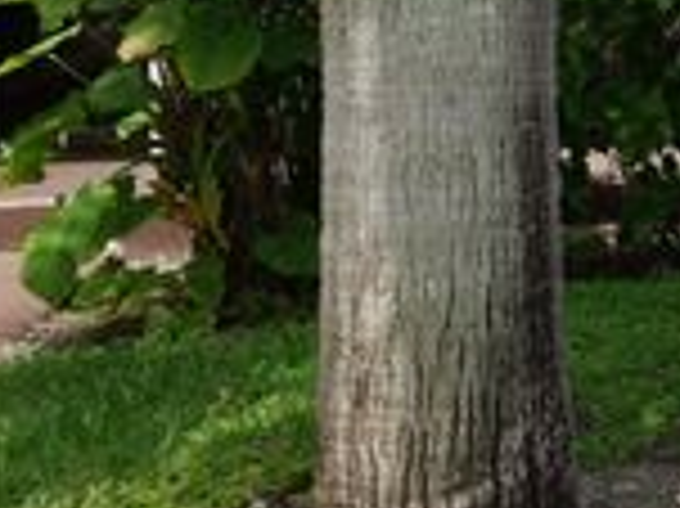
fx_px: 1747
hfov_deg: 20.2
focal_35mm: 89
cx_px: 883
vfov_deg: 16.5
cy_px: 101
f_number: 5.6
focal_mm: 10.4
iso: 125
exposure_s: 1/200
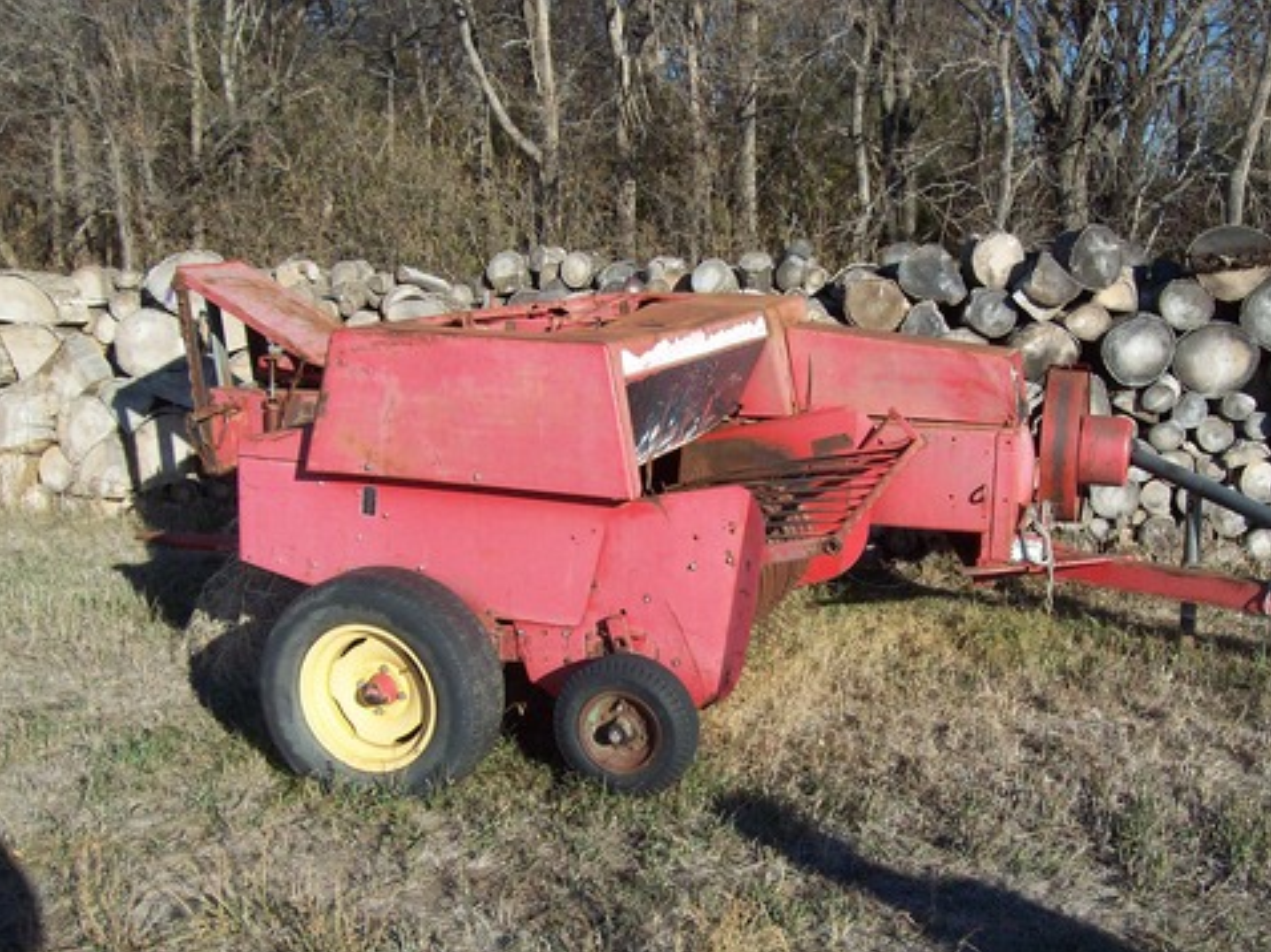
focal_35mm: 41
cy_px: 540
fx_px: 1505
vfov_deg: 35.1
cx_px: 697
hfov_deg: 45.7
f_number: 4.8
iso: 80
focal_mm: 6
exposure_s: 1/418
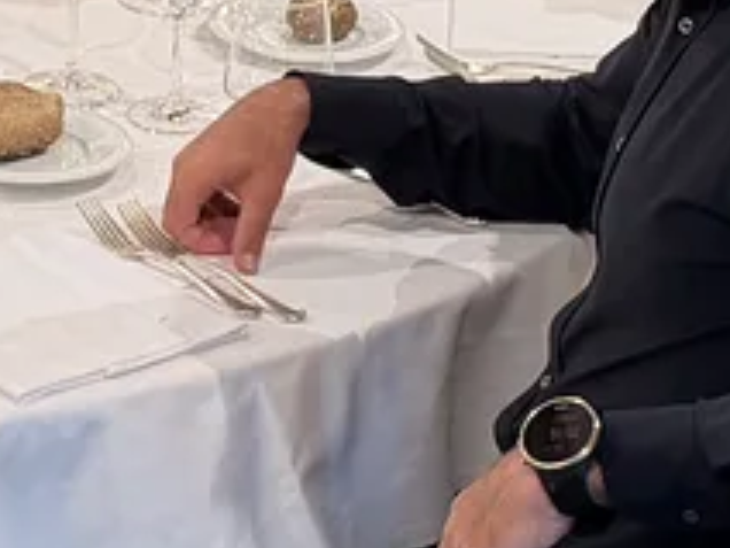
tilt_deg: -19.9
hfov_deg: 10.7
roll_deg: -0.1
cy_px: -17
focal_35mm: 181
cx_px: -244
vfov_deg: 8.2
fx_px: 3817
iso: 160
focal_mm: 6.76
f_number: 1.78
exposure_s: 1/50
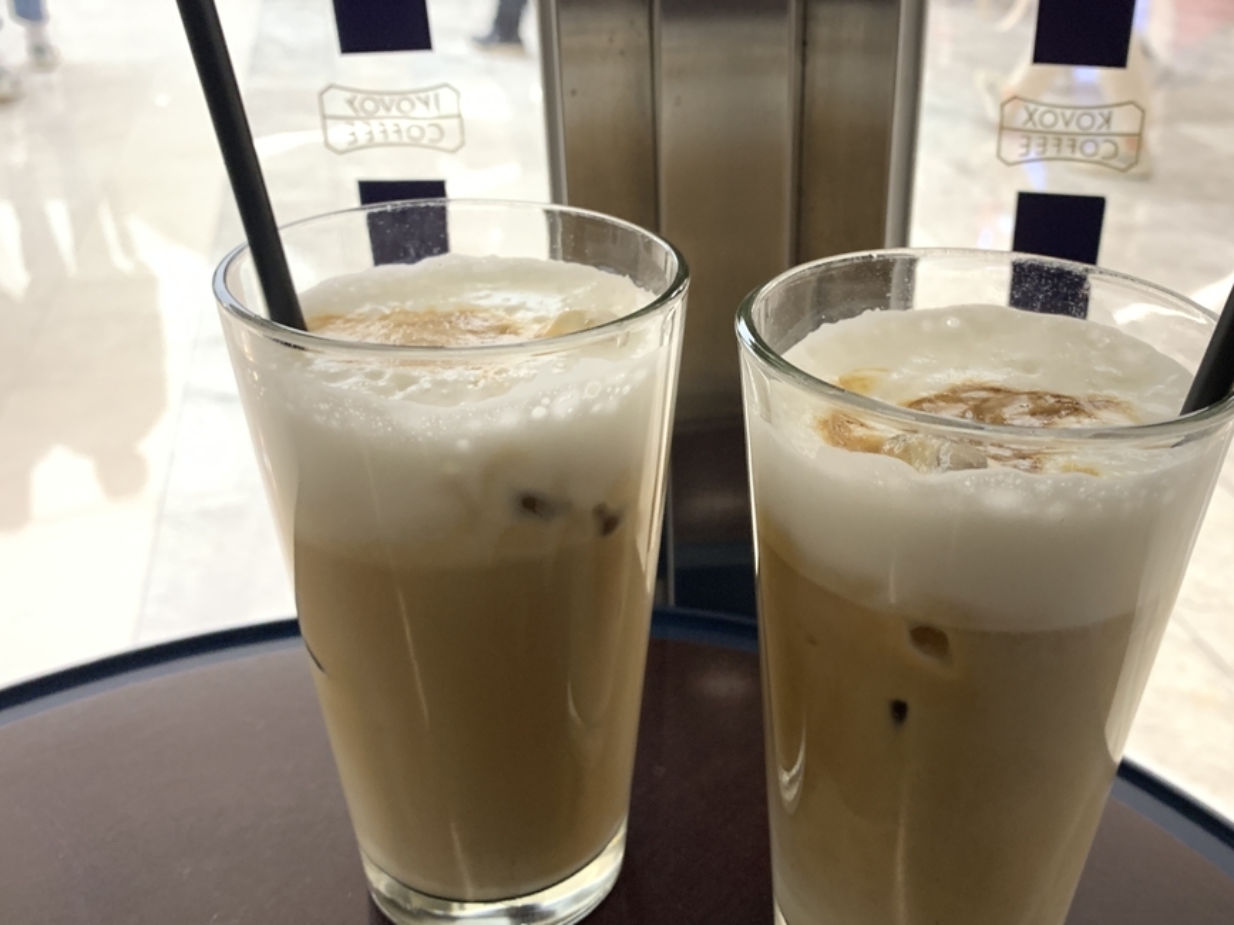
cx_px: 757
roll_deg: -1.6
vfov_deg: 39.6
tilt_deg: -30.3
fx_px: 1283
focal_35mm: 36
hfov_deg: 50.9
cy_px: 487
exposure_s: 1/60
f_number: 1.8
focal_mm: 4.25
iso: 200
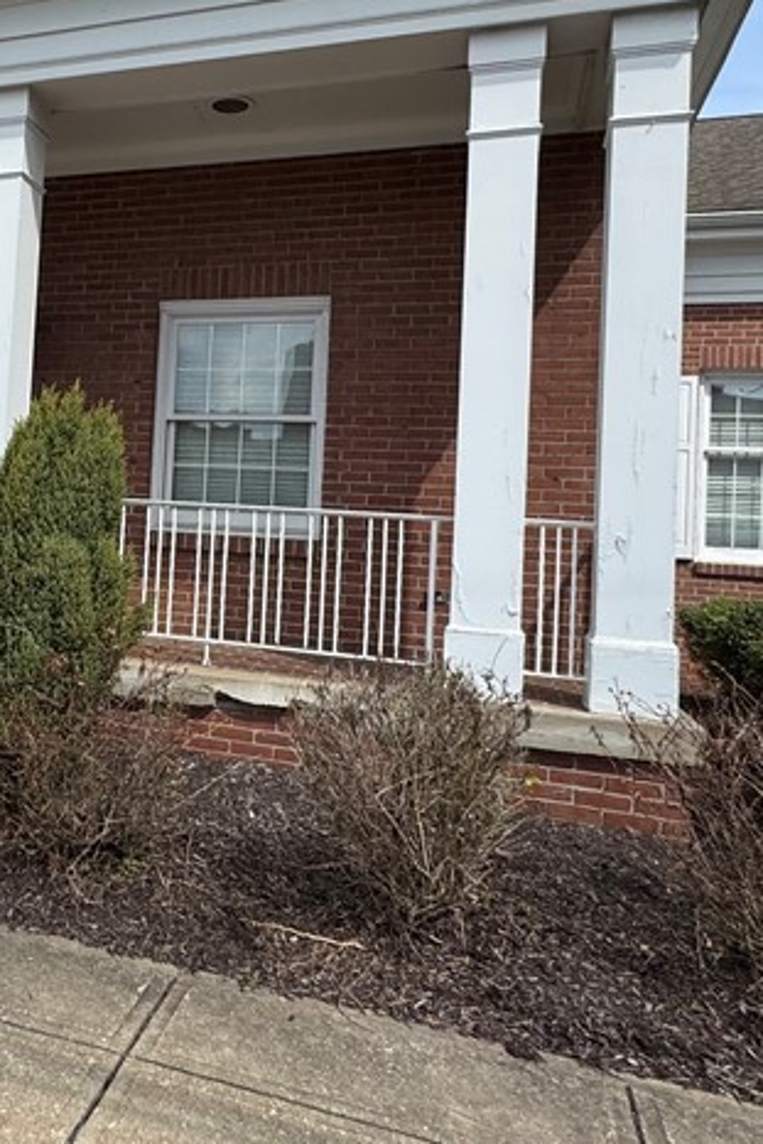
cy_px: 476
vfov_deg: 58.4
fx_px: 1016
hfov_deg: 38.3
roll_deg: -3.2
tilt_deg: +7.3
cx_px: 76
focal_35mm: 32
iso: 50
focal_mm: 2.22
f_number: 2.2
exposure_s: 1/1832
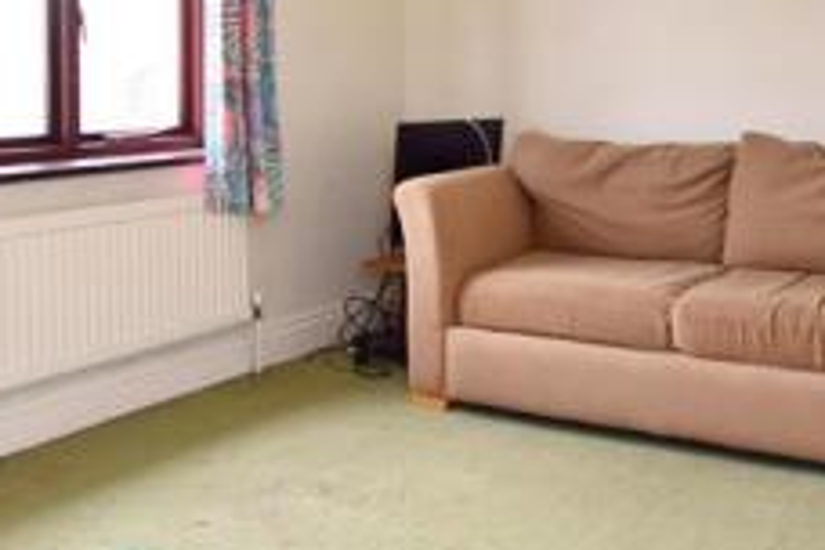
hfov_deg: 41.5
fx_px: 1087
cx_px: 376
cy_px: 92
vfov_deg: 27.7
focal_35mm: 47
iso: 400
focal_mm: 11
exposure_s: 1/60
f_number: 8
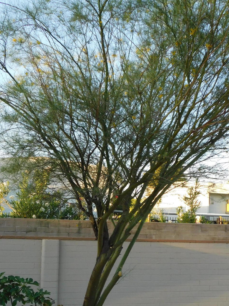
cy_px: 185
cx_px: 82
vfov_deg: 40.2
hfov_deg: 30.7
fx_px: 415
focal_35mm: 47
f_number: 3.2
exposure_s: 1/250
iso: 140
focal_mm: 5.3
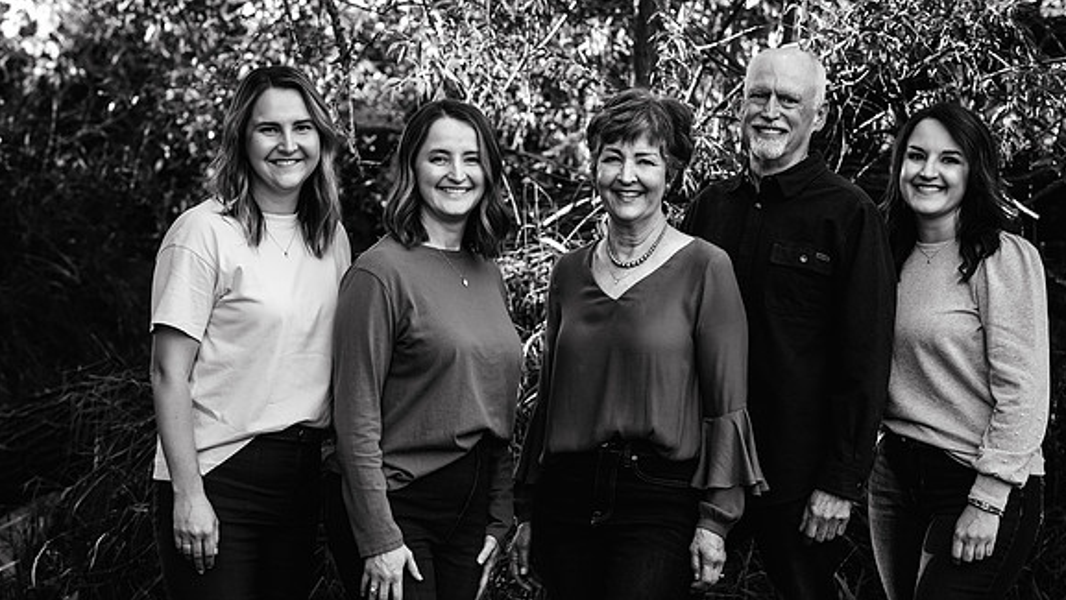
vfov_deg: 9.9
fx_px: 3450
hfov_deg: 17.6
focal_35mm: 122
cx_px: 534
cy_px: 398
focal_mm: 103
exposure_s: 1/200
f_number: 5
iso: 800
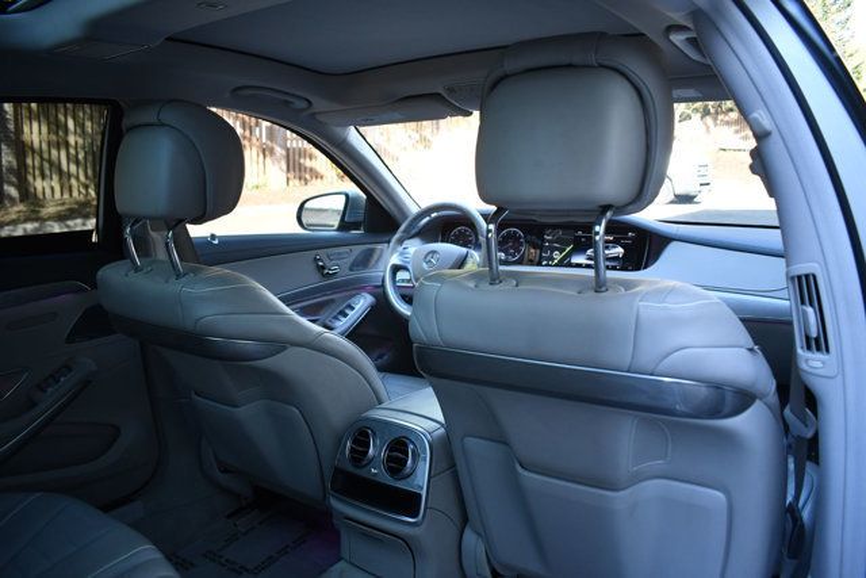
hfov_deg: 67.4
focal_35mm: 27
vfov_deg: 48.0
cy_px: 289
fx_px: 650
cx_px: 433
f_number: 3.5
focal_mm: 18
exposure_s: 1/250
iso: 640
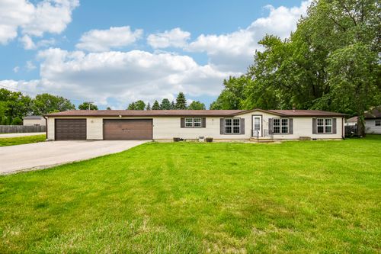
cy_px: 127
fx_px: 159
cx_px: 190
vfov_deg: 77.3
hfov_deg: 100.4
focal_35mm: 15
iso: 640
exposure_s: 1/1000
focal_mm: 10
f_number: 8
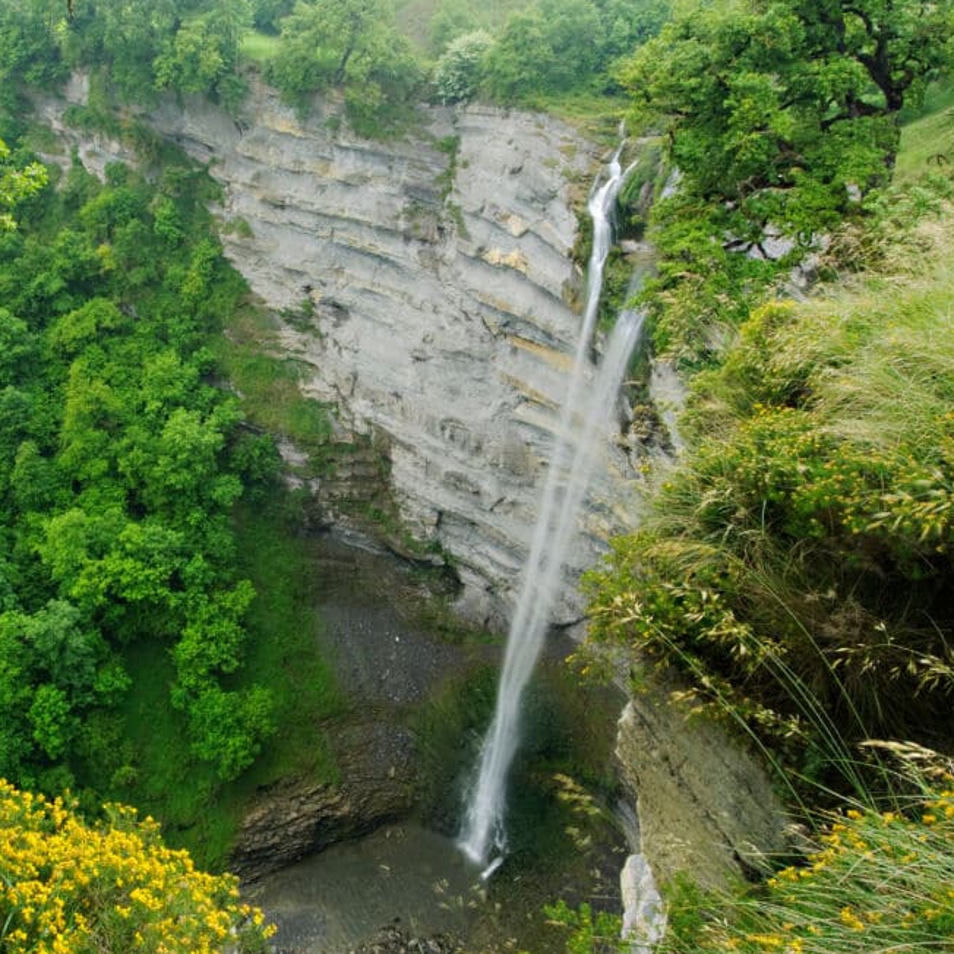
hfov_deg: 62.5
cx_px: 279
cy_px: 486
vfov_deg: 65.0
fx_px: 748
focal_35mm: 24
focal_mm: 12
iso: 200
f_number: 22
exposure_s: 1/2
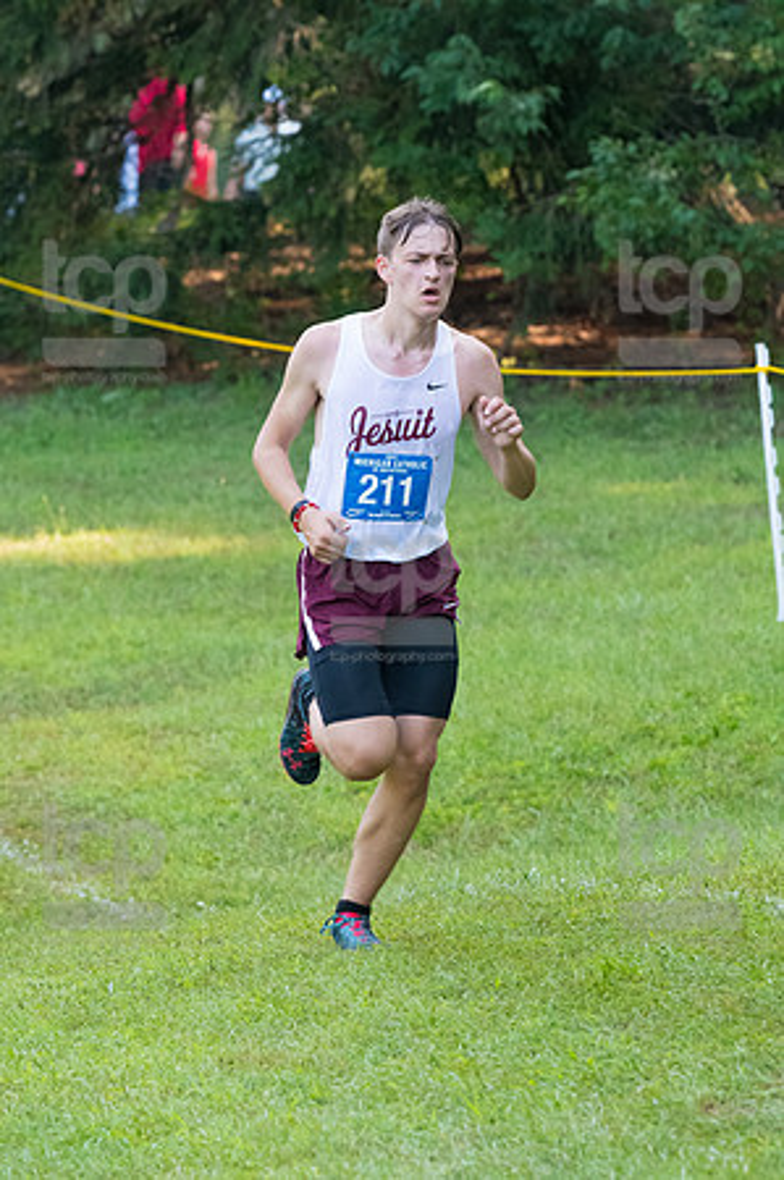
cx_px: 392
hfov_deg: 5.2
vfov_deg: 7.9
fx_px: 8578
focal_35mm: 262
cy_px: 590
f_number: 5
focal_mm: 175
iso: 3200
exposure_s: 1/1600
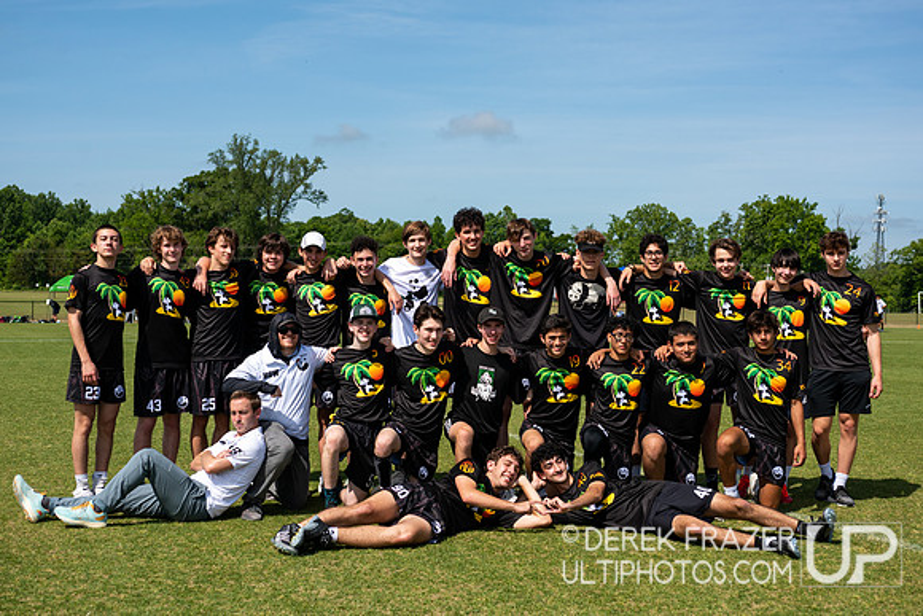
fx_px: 1391
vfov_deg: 25.0
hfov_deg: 36.7
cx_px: 456
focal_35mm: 54
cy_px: 282
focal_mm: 50
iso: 160
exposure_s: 1/1250
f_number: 5.6
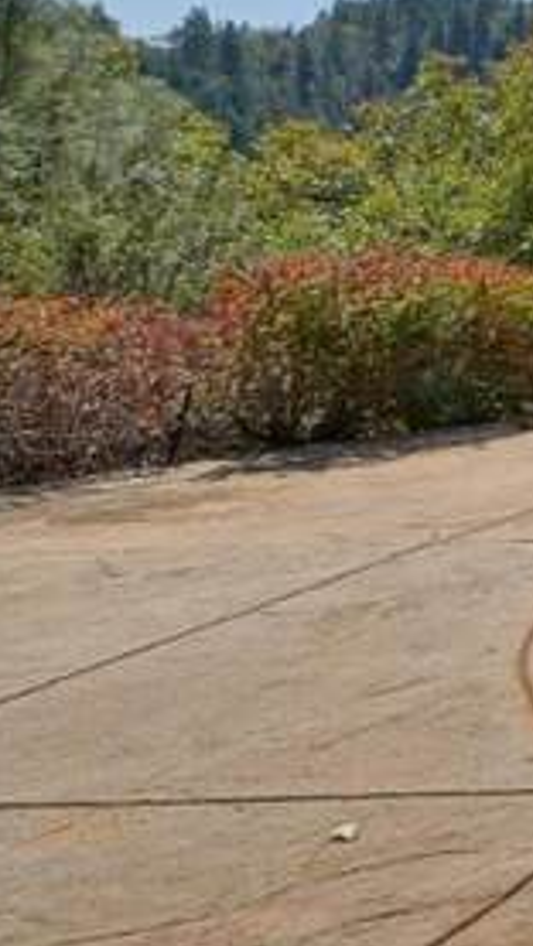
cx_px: 1872
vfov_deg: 31.9
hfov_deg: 9.6
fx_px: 1581
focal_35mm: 63
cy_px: 111
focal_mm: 13
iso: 100
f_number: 7.1
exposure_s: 1/320
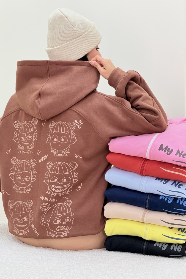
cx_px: 102
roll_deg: -1.6
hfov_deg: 10.9
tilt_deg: -8.6
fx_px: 976
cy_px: 139
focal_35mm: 126
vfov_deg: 16.3
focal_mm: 15.66
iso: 50
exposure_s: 1/186
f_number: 2.8
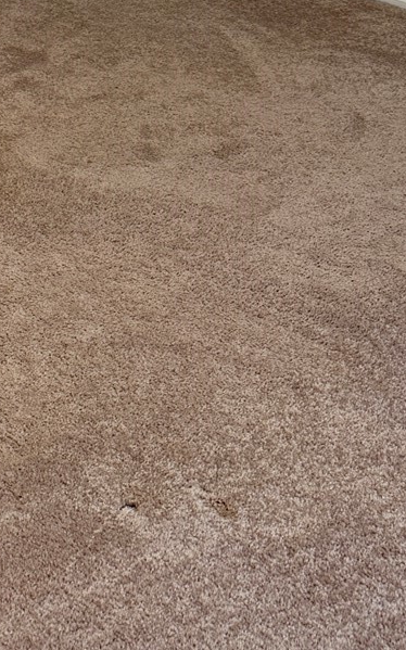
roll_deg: +1.4
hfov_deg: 14.6
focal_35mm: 87
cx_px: -68
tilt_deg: -3.5
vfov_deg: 19.2
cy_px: -455
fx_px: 1541
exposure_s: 1/60
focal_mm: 6.76
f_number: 1.78
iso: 125
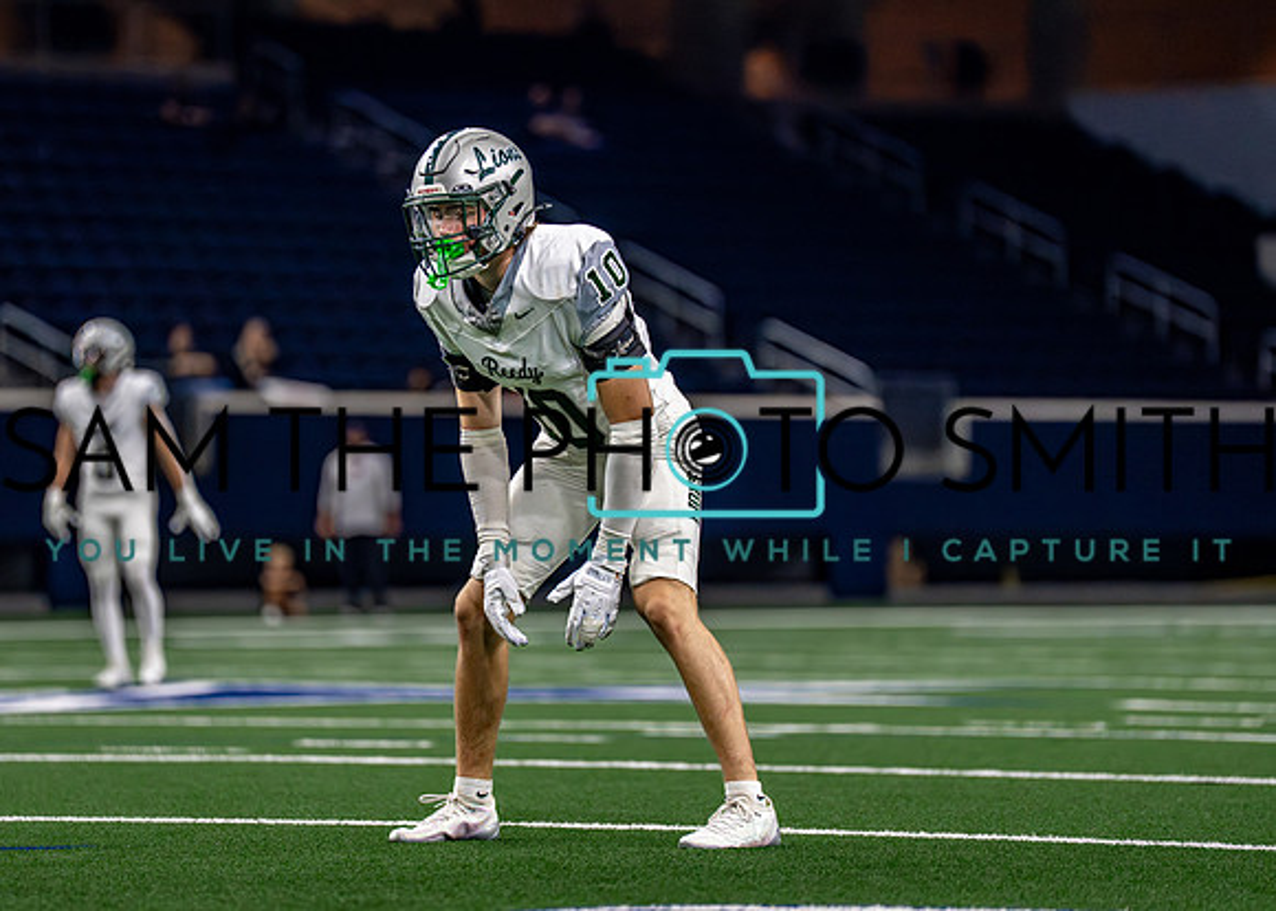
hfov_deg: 8.2
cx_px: 570
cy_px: 430
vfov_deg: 5.8
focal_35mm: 246
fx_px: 8920
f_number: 2.8
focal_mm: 200
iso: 4000
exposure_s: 1/1600
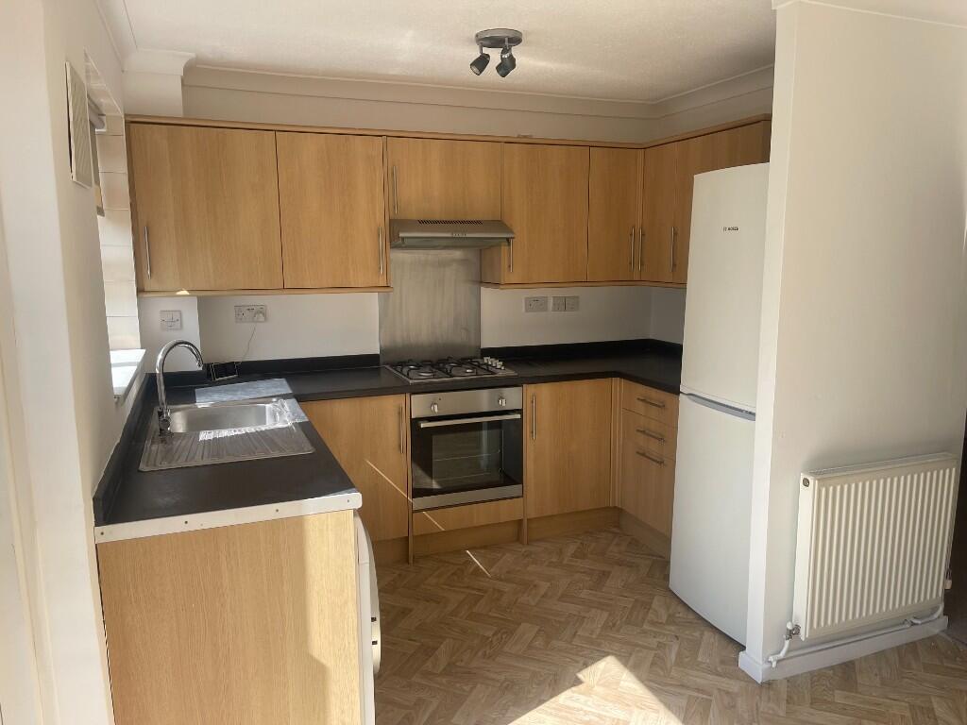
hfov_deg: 69.4
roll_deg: +0.0
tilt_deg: -10.9
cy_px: 362
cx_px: 484
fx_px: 698
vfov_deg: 54.9
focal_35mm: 25
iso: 32
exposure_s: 1/740
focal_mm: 5.1
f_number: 1.6
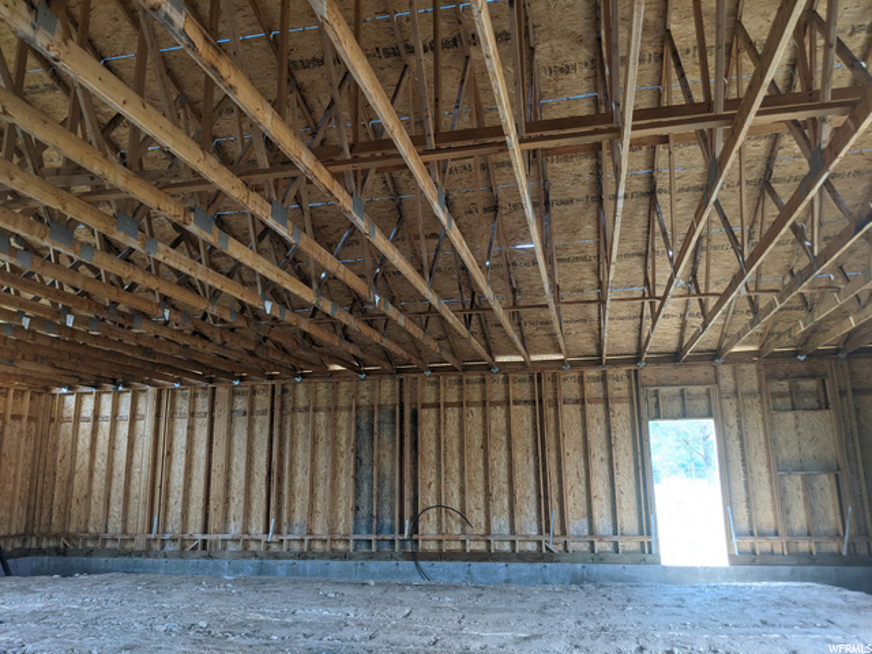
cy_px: 327
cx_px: 436
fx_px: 680
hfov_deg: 65.3
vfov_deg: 51.4
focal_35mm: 27
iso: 61
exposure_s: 1/125
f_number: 1.8
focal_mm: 4.44
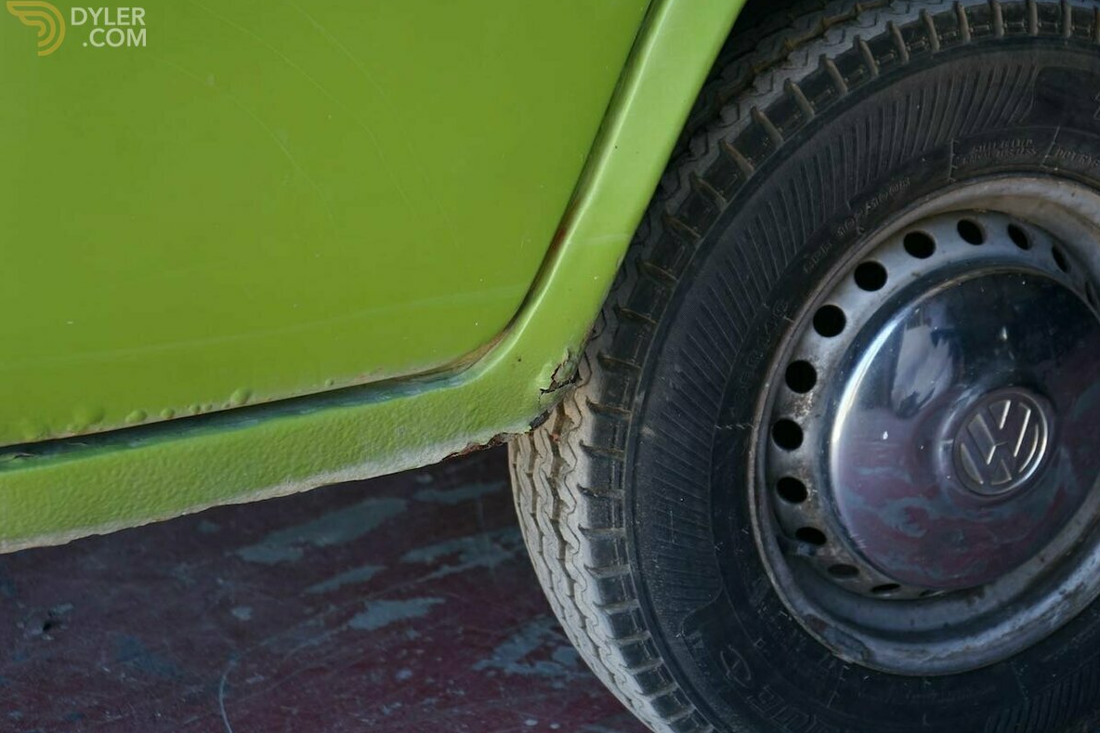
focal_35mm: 71
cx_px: 555
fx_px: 2169
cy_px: 364
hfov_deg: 28.5
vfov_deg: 19.2
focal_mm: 70
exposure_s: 1/125
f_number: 5.6
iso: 400
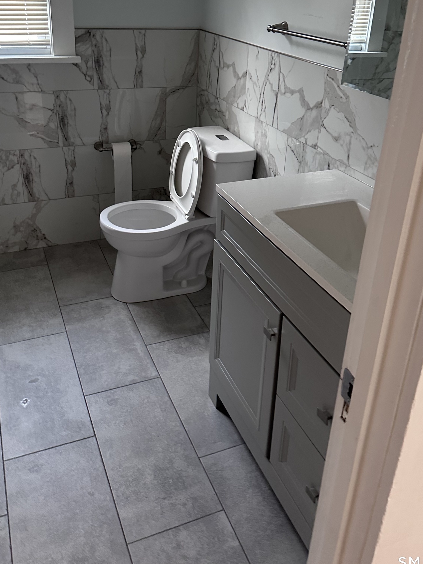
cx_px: 203
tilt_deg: -20.2
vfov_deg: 55.9
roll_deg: -2.2
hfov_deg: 44.2
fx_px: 521
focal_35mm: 32
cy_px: 198
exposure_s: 1/60
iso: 500
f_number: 1.78
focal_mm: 6.86
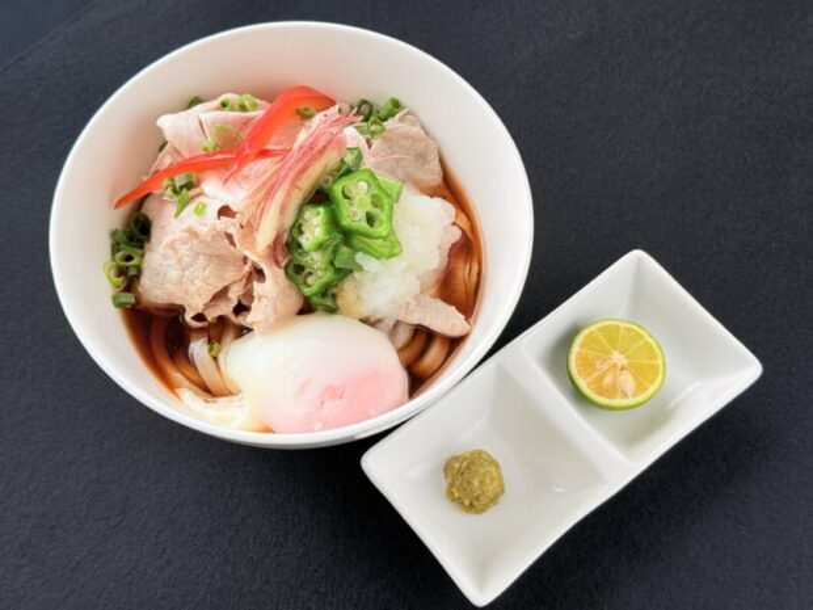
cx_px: 406
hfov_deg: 39.7
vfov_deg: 30.3
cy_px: 305
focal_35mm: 48
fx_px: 1127
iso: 50
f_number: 1.78
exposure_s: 1/147
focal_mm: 6.76
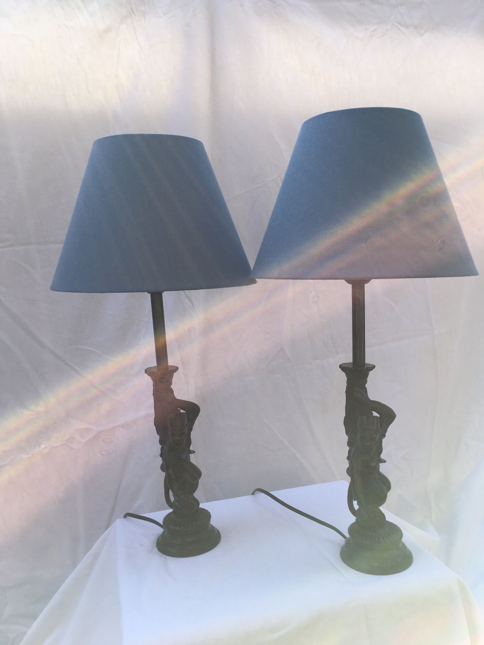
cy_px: 322
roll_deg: +3.3
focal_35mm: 29
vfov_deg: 61.7
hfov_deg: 48.2
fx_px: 541
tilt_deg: -7.2
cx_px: 242
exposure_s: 1/490
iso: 25
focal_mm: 4.15
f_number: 2.2
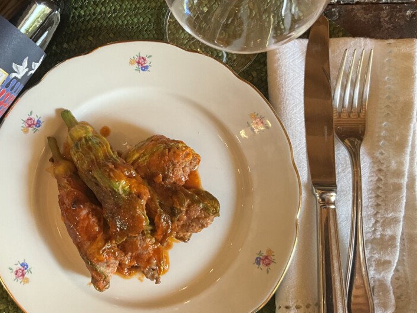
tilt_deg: -86.5
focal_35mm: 41
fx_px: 494
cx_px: 155
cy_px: 135
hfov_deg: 45.4
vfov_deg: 35.1
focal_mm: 3
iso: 125
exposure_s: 1/60
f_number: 1.8
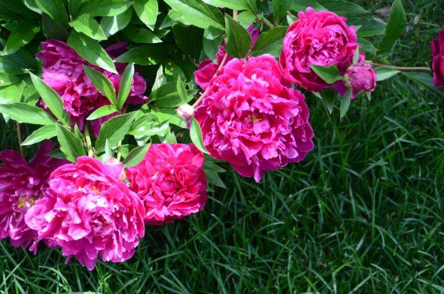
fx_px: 1108
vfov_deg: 15.1
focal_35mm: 90
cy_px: 147
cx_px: 222
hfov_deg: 22.7
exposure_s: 1/320
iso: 400
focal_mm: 60
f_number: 5.3
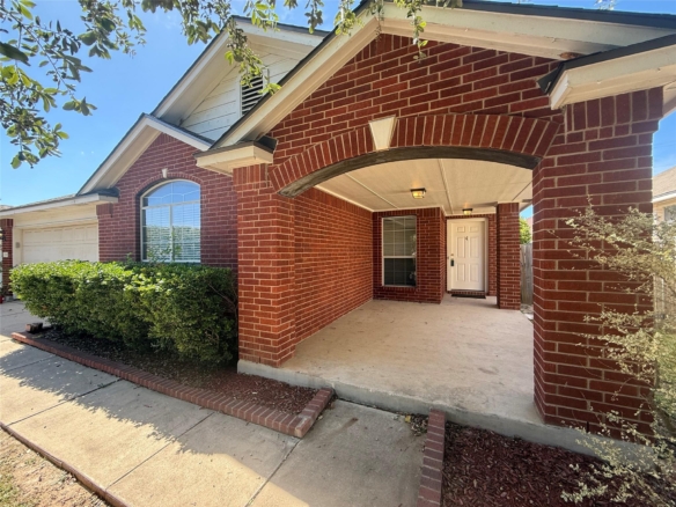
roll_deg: +0.0
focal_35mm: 14
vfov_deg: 85.7
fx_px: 273
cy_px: 254
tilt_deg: +1.2
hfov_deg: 102.1
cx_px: 338
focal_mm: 2.22
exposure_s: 1/194
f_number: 2.2
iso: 64
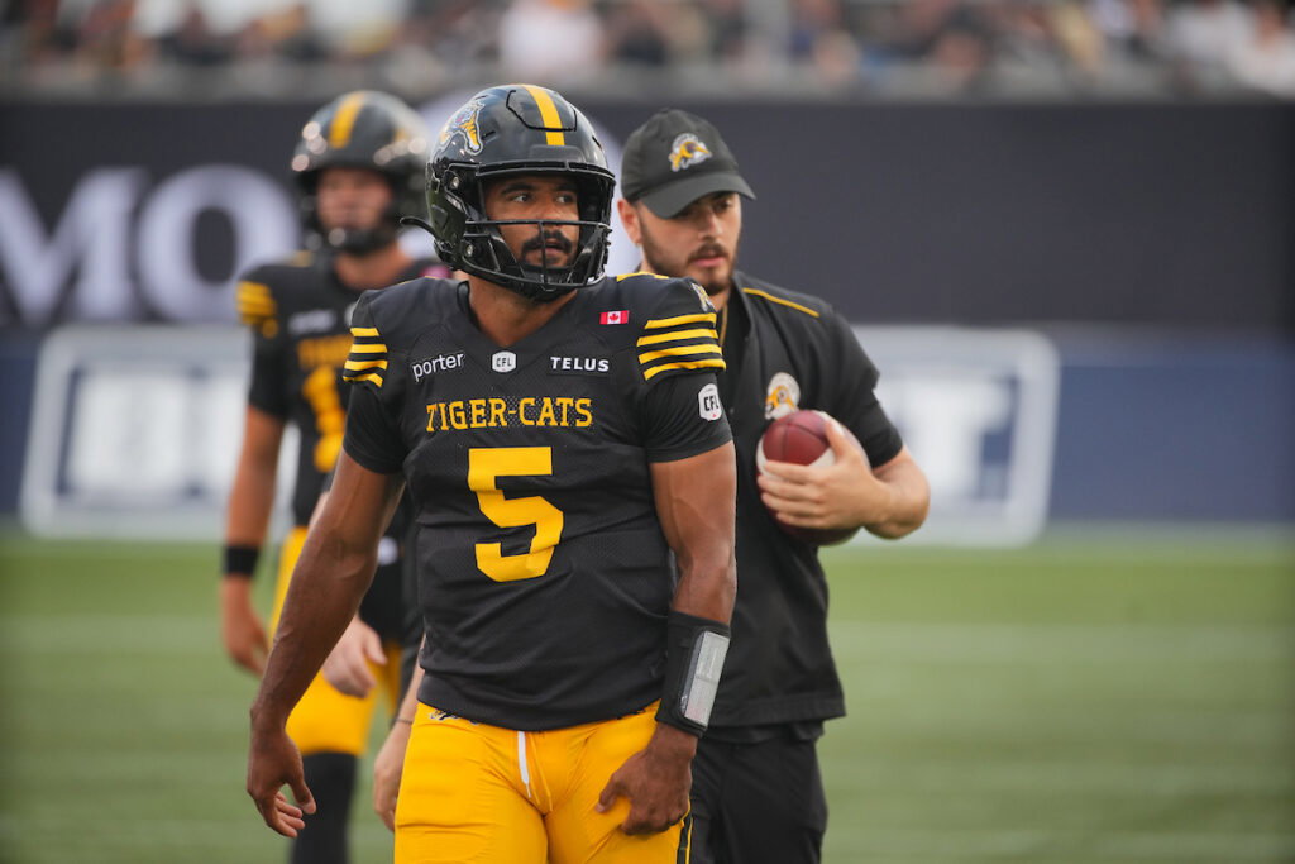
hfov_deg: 5.2
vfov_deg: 3.4
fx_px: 14390
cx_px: 648
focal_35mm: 400
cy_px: 432
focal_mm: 400
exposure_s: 1/1250
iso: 1000
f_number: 4
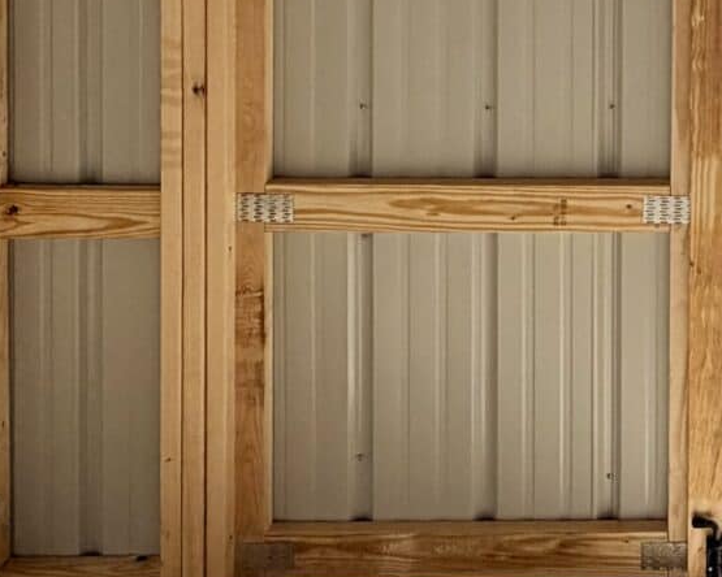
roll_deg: -0.3
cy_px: -224
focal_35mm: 63
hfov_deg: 27.1
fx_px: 1346
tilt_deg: -1.2
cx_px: 826
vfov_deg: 21.3
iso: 40
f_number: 2.2
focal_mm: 2.22
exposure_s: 1/210
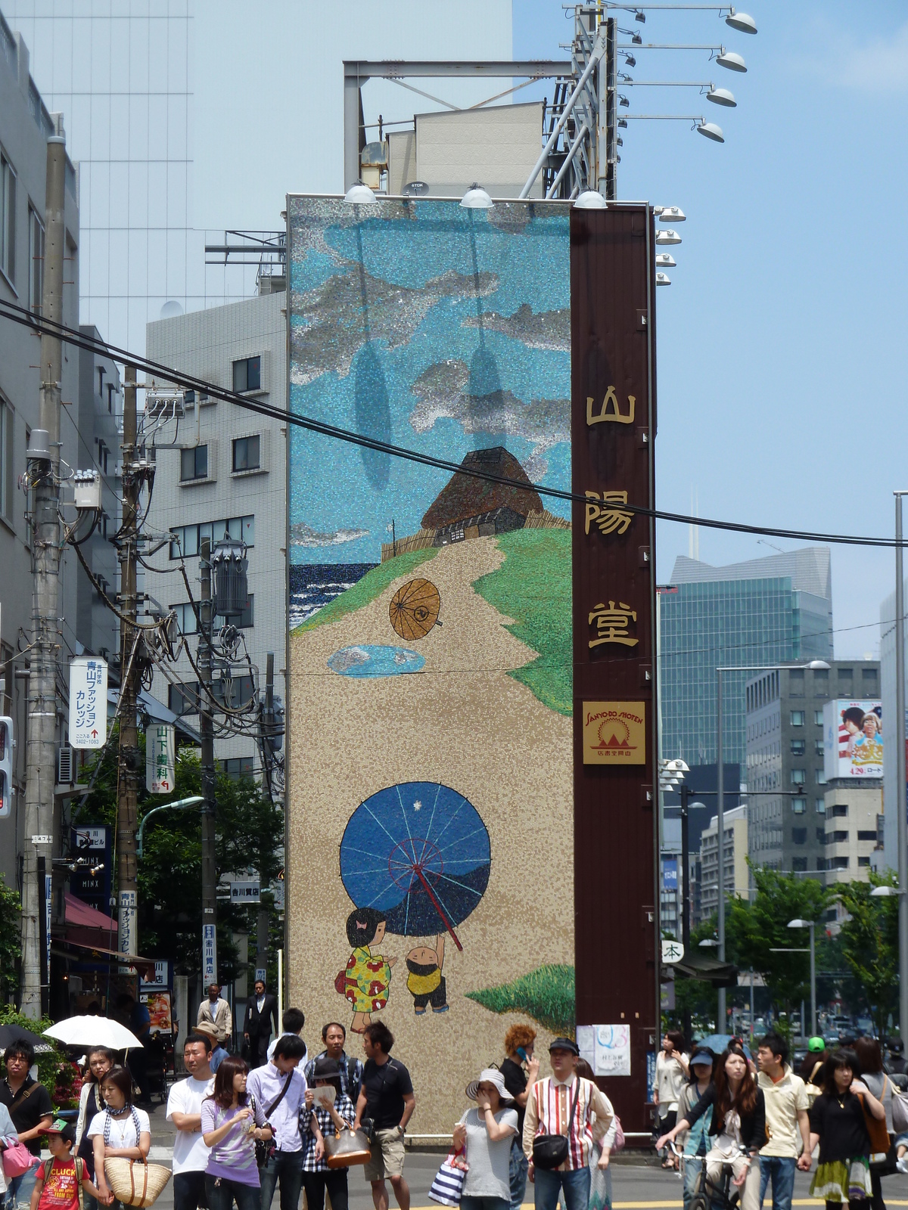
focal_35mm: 96
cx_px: 454
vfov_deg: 20.4
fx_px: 3358
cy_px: 605
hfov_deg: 15.4
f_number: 4.3
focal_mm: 15.8
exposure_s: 1/500
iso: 80
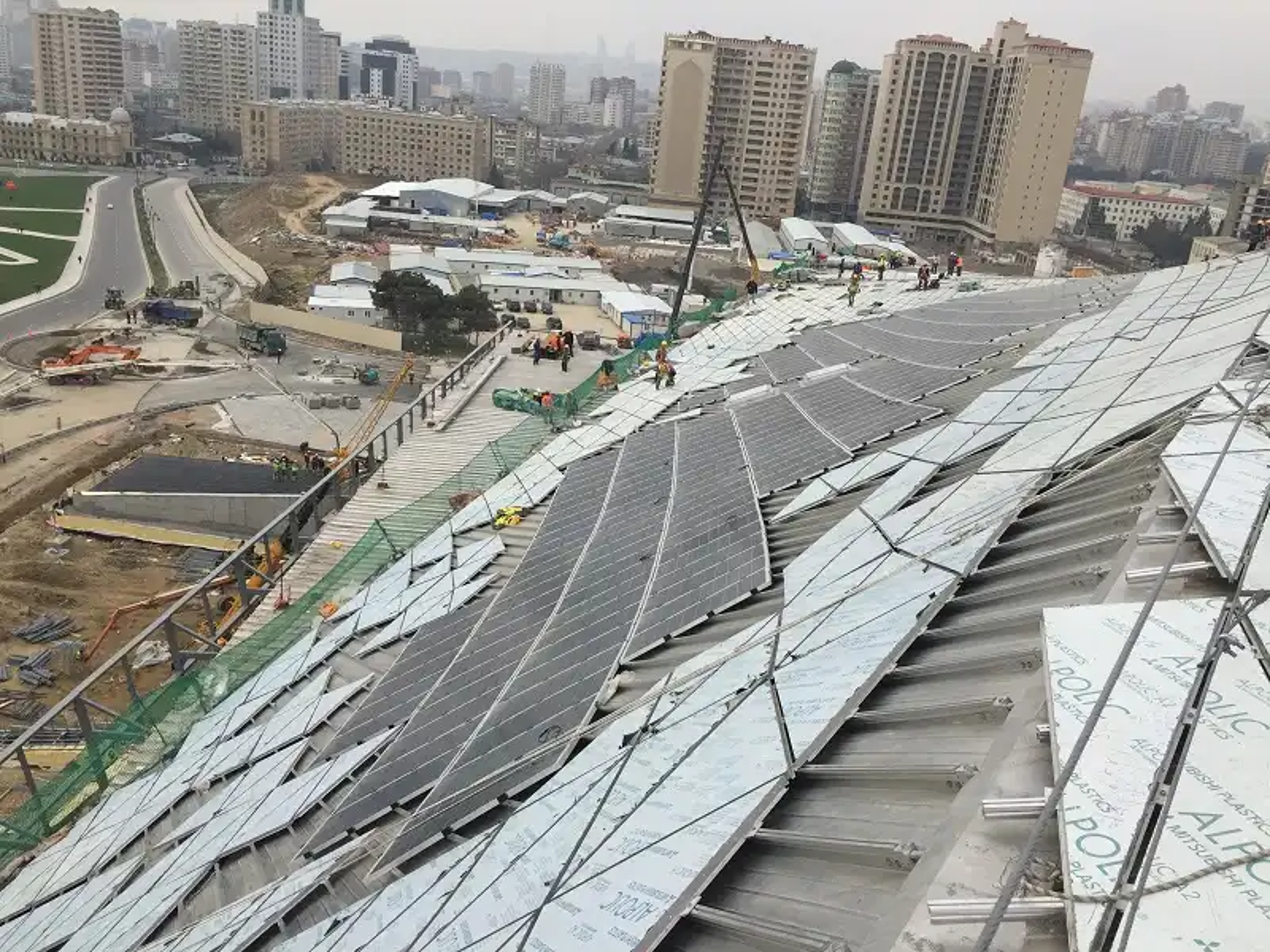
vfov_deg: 48.2
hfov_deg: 61.7
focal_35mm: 29
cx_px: 635
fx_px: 1064
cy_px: 476
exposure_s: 1/2083
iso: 32
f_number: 2.2
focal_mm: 4.15
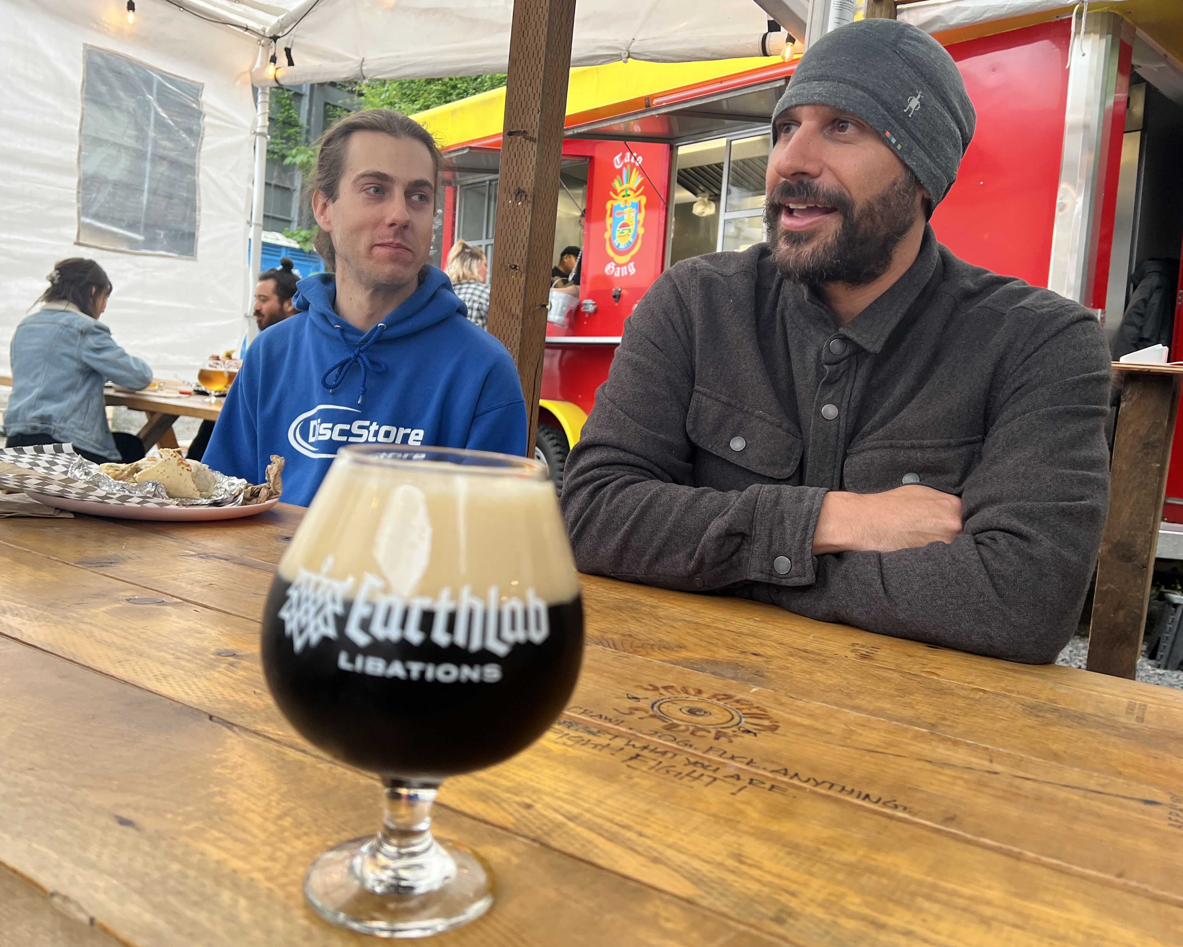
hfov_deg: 62.2
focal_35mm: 28
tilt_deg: -3.6
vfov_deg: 51.5
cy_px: 460
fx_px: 980
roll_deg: -5.7
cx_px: 585
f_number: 1.5
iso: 125
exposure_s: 1/120
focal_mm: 5.7
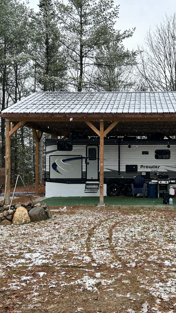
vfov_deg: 52.8
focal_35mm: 38
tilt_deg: +0.4
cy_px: 157
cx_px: 134
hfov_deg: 30.6
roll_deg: -0.2
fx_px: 315
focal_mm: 5.7
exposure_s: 1/502
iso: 50
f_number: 1.5
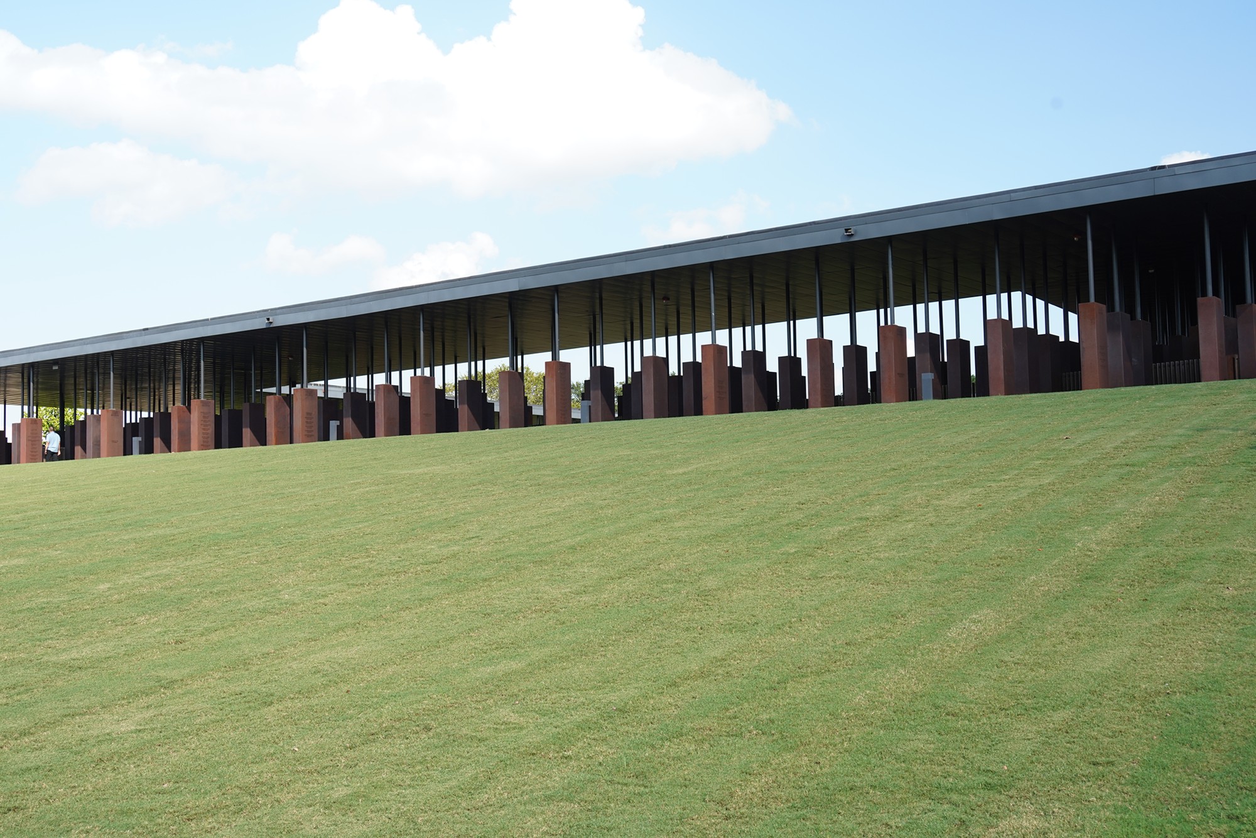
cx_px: 628
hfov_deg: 48.5
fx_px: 1396
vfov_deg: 33.4
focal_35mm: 40
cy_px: 419
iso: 400
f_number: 9
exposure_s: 1/100
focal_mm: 40
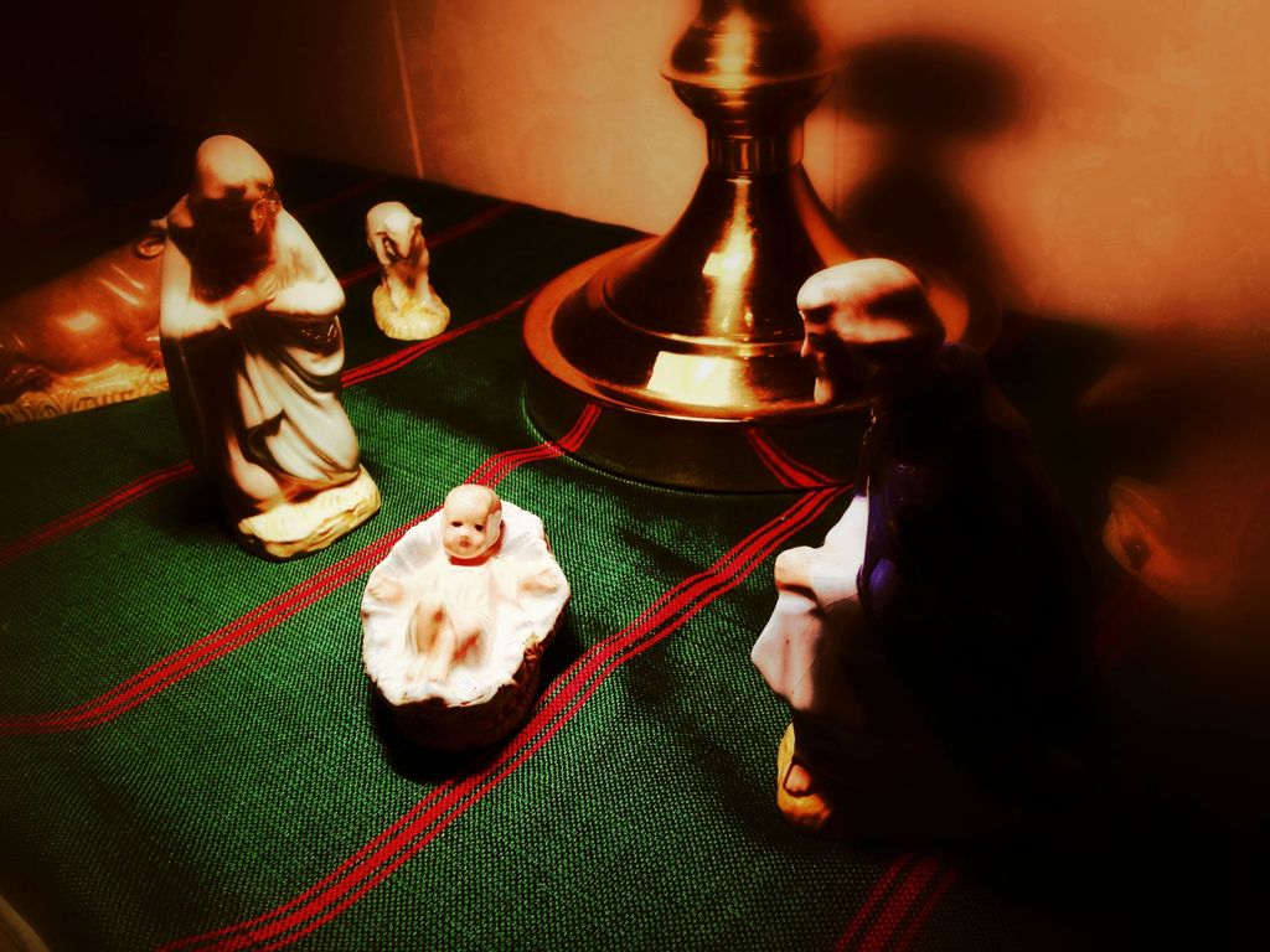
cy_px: 476
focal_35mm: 35
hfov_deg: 52.6
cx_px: 635
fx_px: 1284
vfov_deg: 40.7
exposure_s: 1/24
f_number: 2.4
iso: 64
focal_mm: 4.28
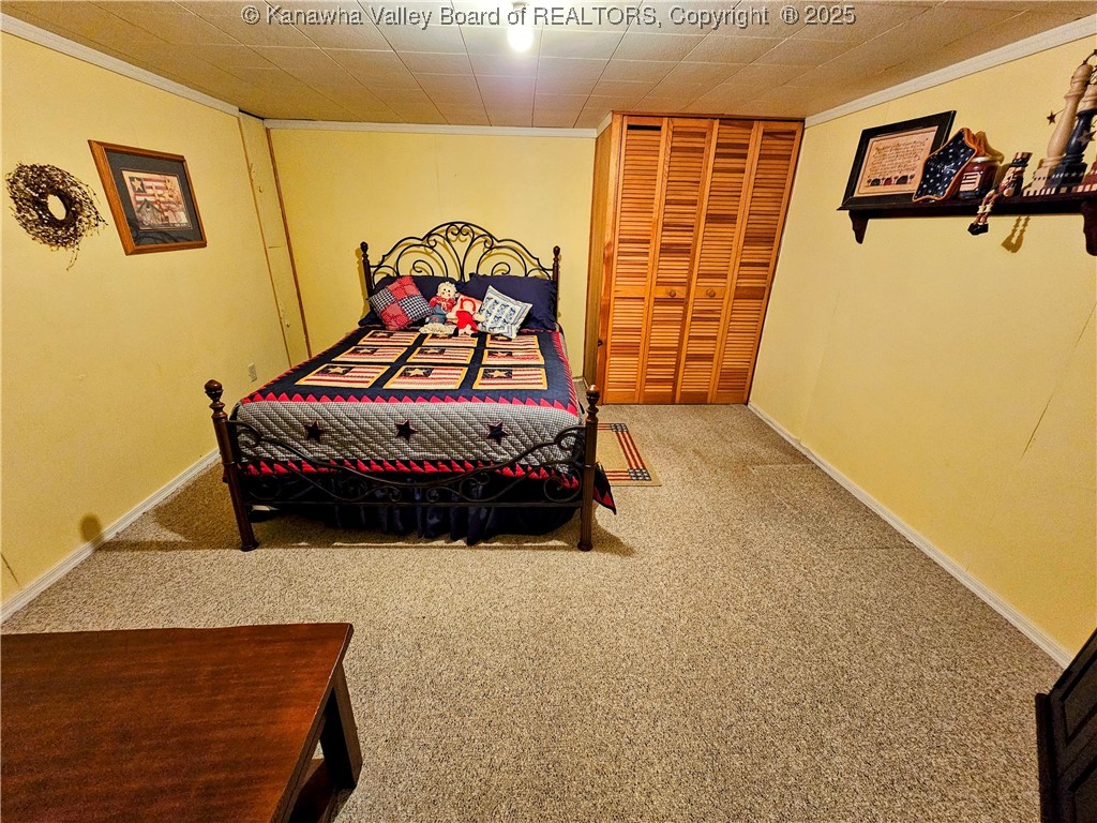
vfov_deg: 89.9
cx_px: 548
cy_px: 412
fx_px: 412
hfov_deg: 106.2
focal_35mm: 13
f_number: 2.2
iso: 640
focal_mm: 2.2
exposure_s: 1/24
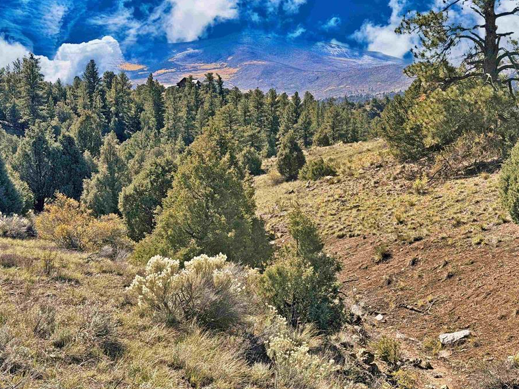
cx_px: 275
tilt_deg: -4.8
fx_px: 824
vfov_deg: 26.5
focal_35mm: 55
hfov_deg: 34.9
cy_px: 183
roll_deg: +1.0
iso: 80
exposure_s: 1/3226
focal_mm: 6.76
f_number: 1.78
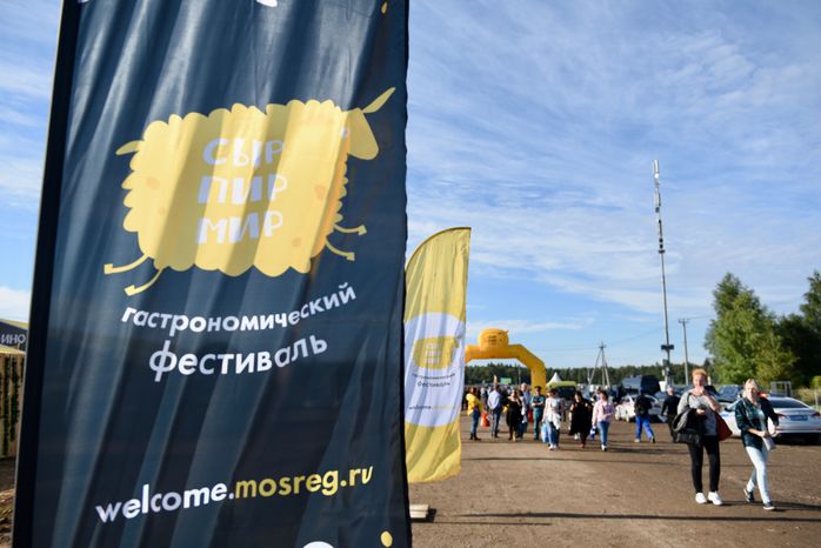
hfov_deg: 63.6
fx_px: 662
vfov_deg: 45.0
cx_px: 410
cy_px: 274
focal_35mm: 29
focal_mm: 29
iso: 160
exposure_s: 1/2000
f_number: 4
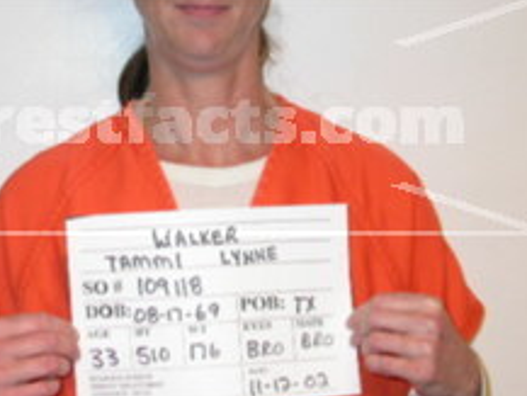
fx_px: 1478
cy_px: 115
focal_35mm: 97
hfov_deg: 20.2
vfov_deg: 15.2
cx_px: 186
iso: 100
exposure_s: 1/60.3
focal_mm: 12.7
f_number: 3.1
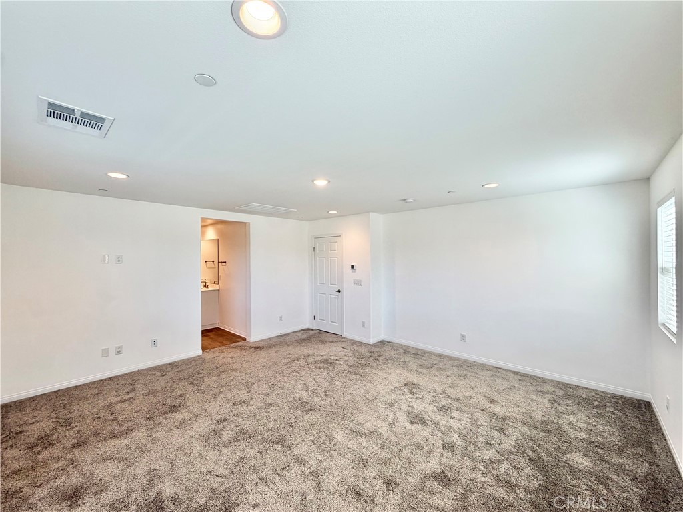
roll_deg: +0.6
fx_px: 276
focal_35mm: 14
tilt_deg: -0.1
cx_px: 342
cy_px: 256
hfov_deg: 102.1
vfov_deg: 85.7
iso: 50
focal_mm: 2.22
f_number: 2.2
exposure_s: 1/120
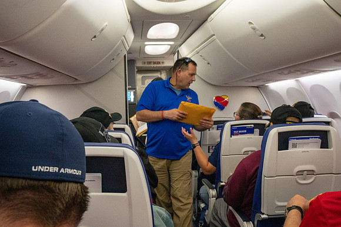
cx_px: 170
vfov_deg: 35.9
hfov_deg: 51.9
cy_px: 114
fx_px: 350
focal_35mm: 37
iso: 12800
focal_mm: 37
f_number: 11
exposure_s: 1/80
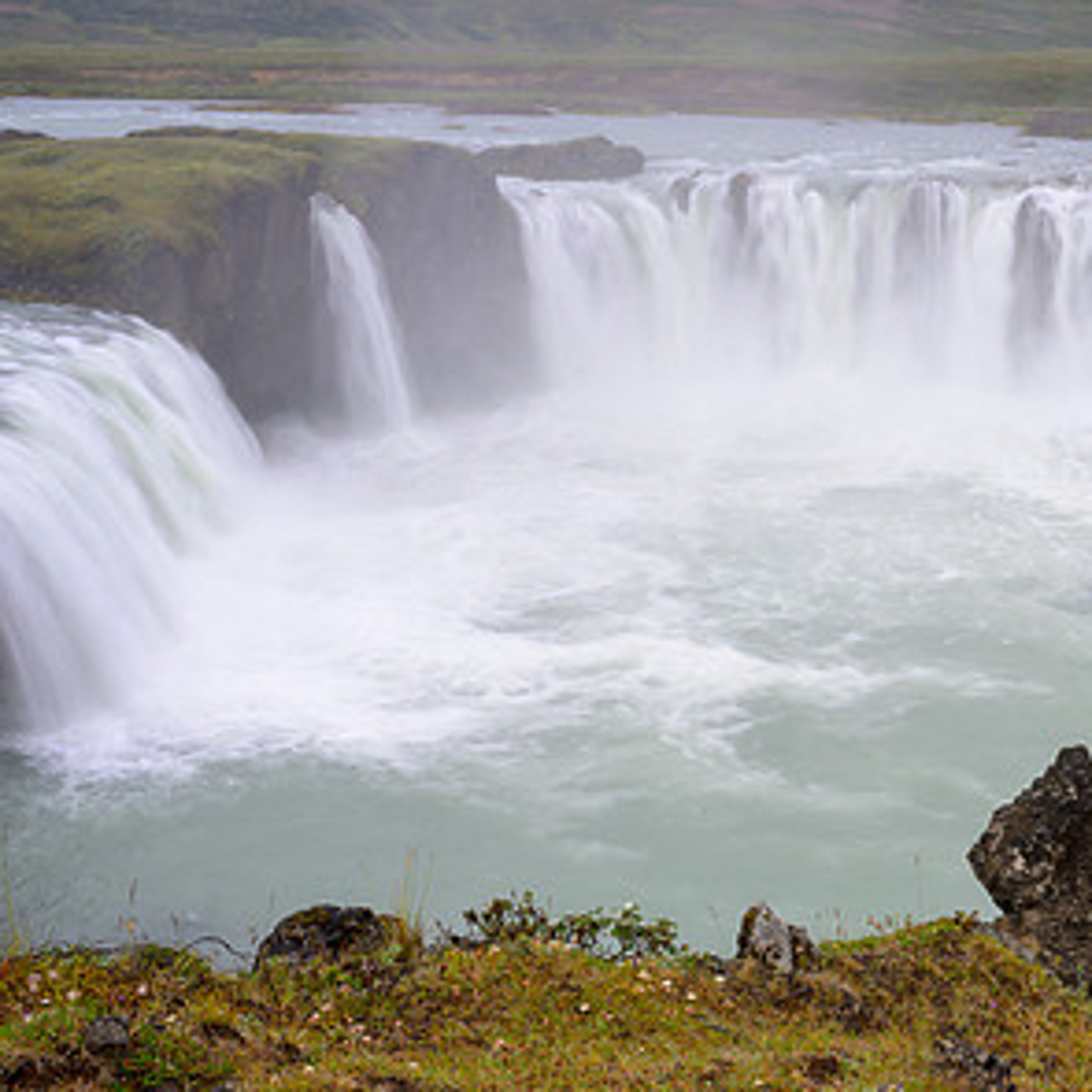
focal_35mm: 51
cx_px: 862
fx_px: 1820
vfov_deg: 33.4
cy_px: 498
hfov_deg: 32.5
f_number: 22
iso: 64
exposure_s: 1/8
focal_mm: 30.5
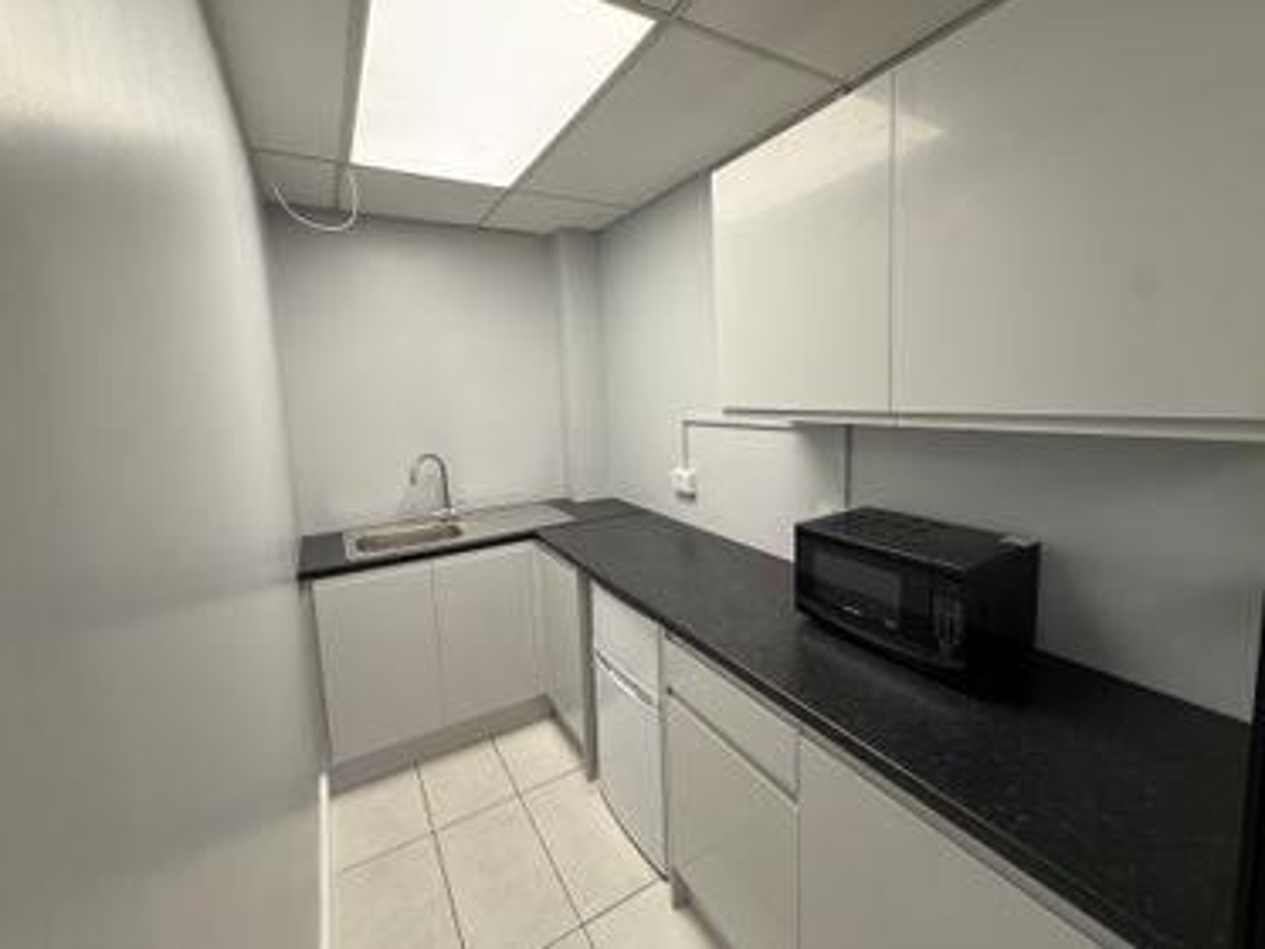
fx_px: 548
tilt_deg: -6.5
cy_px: 447
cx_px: 668
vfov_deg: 81.7
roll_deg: +1.4
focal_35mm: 15
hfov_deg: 98.1
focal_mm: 2.22
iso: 100
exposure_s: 1/100
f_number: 2.2
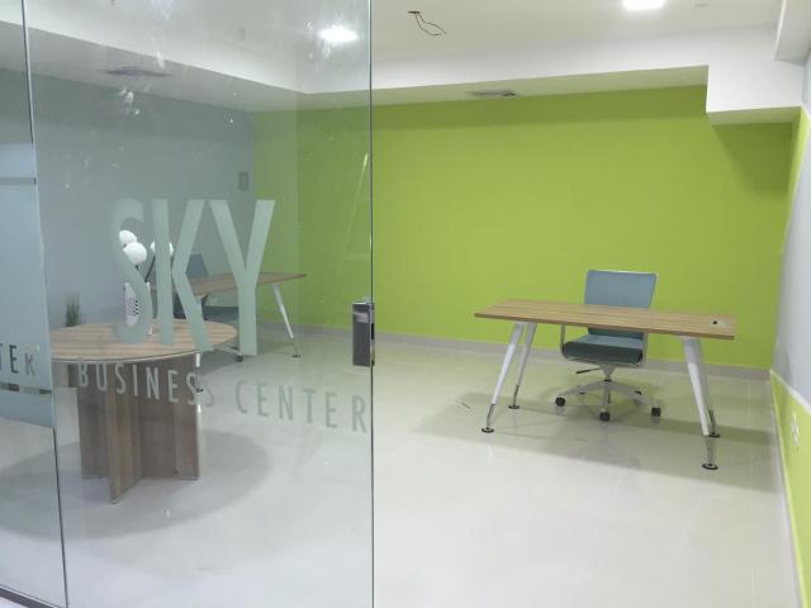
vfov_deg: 48.2
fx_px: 679
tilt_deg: -8.7
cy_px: 304
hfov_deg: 61.7
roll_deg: -1.4
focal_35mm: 29
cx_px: 406
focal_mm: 4.15
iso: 64
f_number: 2.2
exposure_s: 1/30
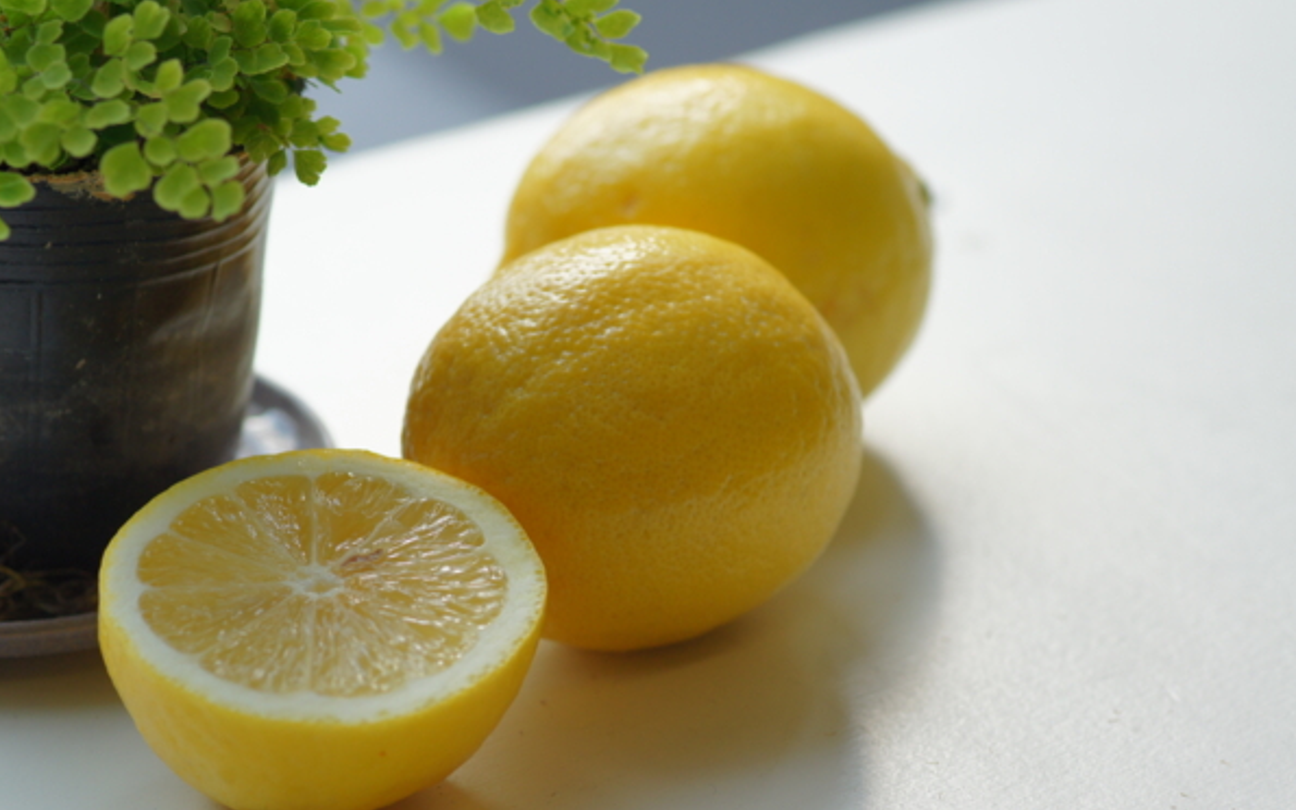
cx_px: 645
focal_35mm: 154
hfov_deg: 13.6
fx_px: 5440
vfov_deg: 8.5
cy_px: 424
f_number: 4.5
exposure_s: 1/320
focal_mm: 100
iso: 200
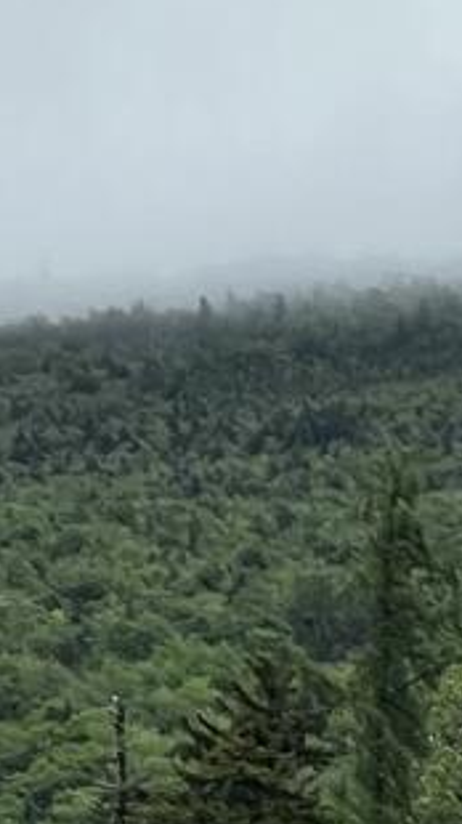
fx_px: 11823
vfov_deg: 3.9
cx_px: 1009
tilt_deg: -3.6
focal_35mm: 542
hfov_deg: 2.2
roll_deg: -1.3
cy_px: 2262
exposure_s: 1/292
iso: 32
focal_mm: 9
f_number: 2.8
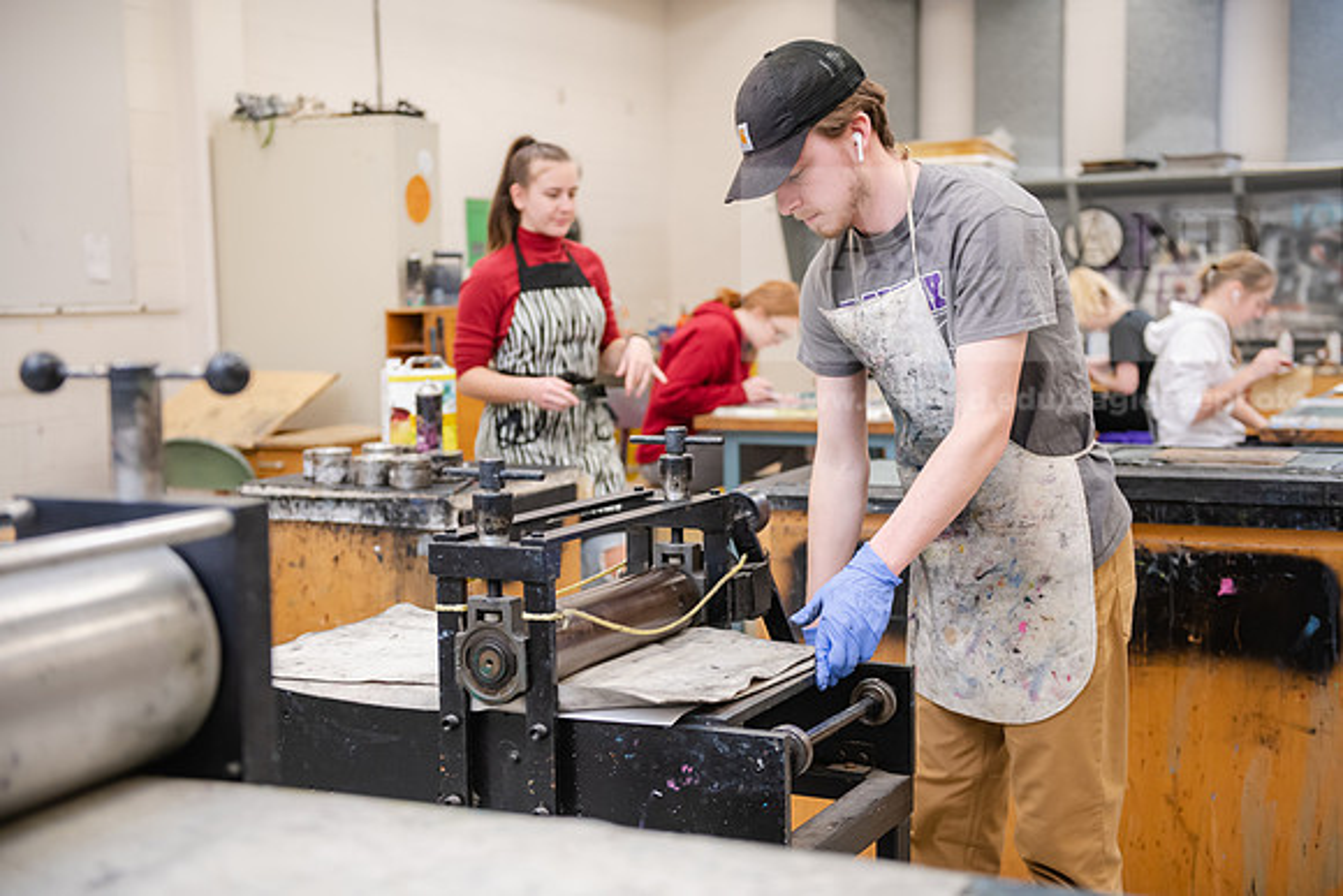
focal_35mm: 48
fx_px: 1791
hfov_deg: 41.1
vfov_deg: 28.1
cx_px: 672
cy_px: 448
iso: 800
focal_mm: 48
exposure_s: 1/200
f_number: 3.2
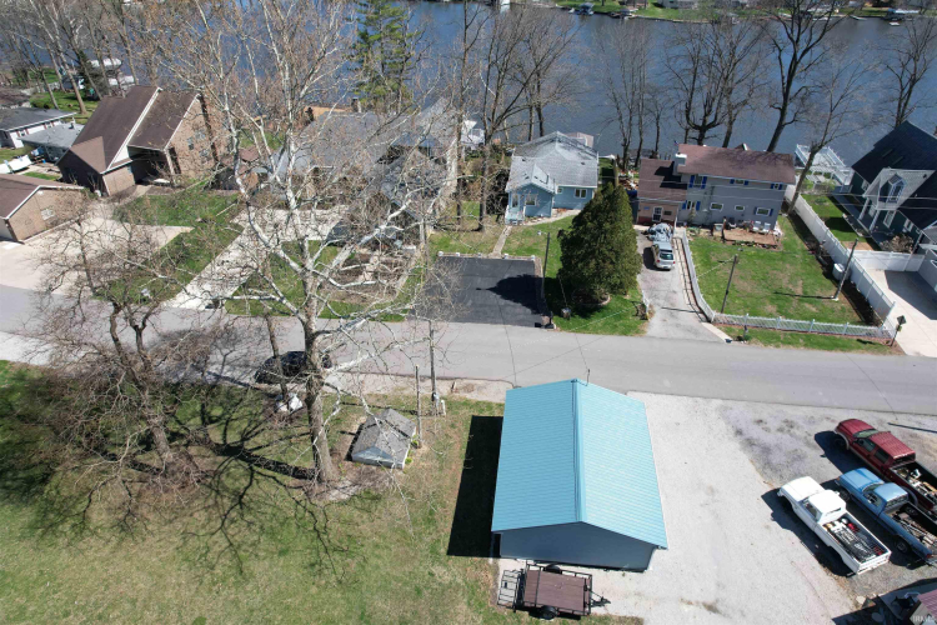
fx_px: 573
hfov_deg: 78.6
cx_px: 468
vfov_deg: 57.2
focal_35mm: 22
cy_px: 312
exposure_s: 1/1250
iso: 100
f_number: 2.8
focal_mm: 8.38
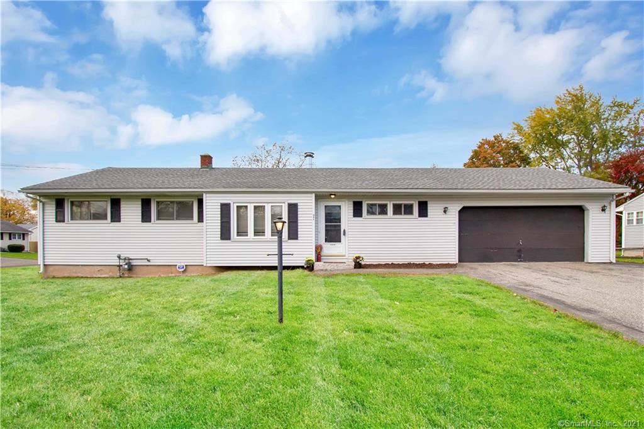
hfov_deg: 100.4
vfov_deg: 77.3
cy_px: 214
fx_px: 268
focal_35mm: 15
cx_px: 322
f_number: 10
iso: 110
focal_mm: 10
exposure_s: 1/200
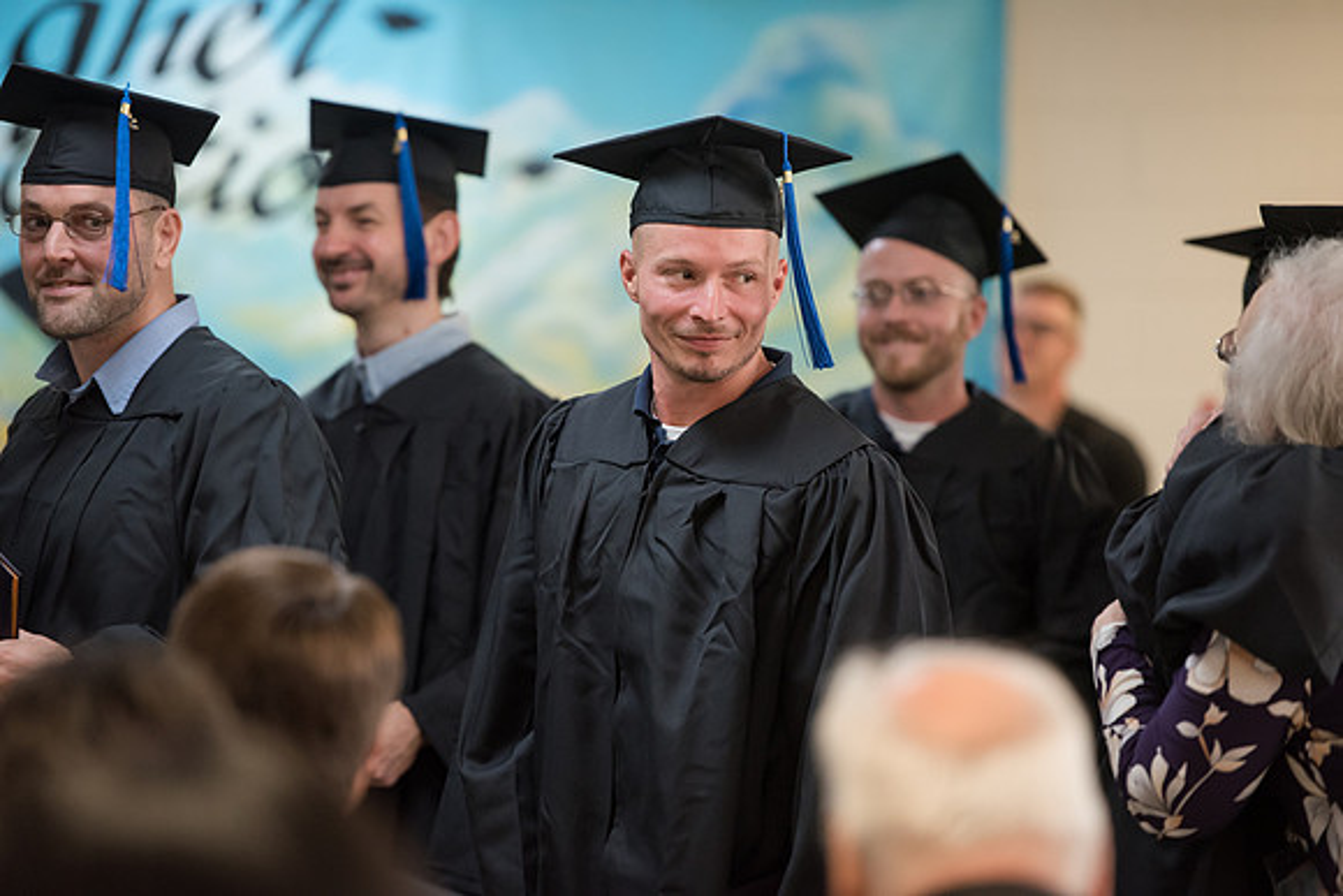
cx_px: 672
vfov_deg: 7.6
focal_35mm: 180
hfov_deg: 11.4
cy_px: 448
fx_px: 6716
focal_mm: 180
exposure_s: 1/200
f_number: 2.8
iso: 2500
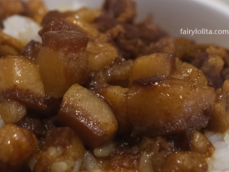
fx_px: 430
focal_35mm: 65
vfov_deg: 22.5
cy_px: 108
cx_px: 105
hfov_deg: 29.8
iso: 2000
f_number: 2.8
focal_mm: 23
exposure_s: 1/340
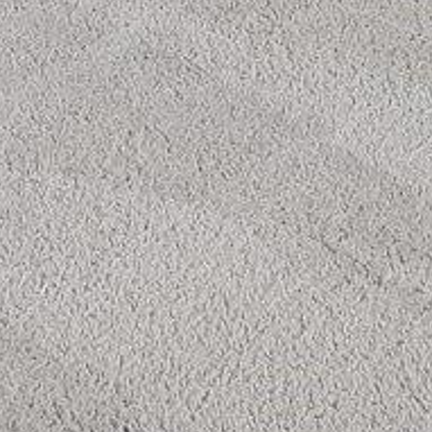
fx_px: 1934
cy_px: -924
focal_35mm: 137
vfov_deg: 9.5
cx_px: -290
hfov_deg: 11.9
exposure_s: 1/10
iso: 400
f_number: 8
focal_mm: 10
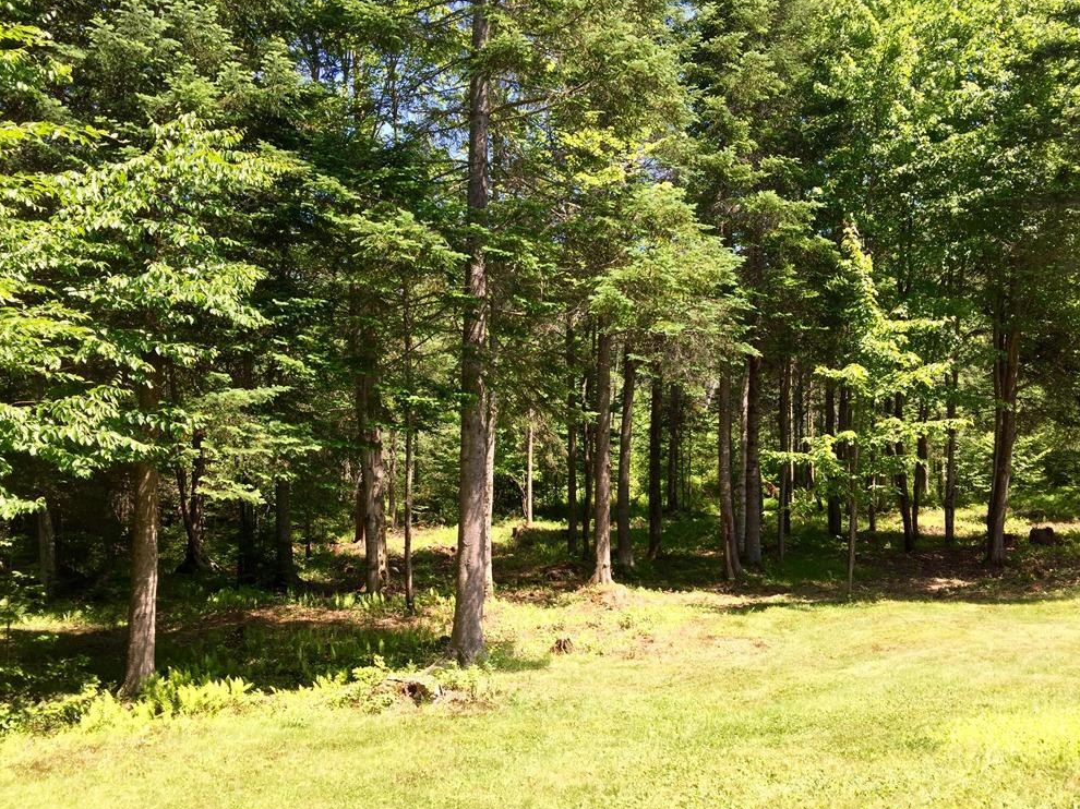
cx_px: 540
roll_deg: -1.2
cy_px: 403
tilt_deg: +2.9
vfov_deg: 46.8
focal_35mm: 30
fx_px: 936
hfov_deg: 60.0
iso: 32
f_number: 2.2
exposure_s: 1/449
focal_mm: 4.15
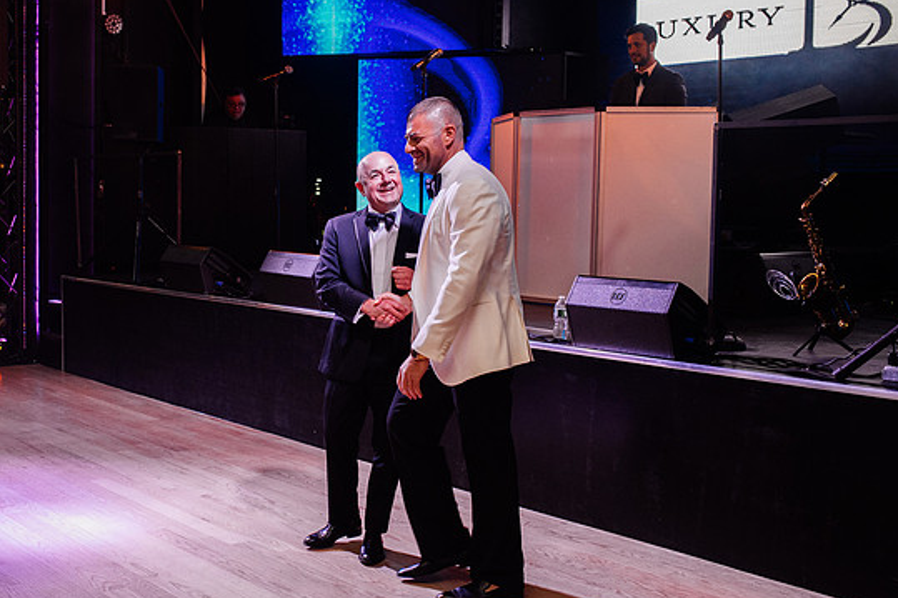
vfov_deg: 28.1
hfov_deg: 40.7
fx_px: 1197
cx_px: 311
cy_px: 289
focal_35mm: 48
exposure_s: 1/200
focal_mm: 35
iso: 2000
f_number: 5
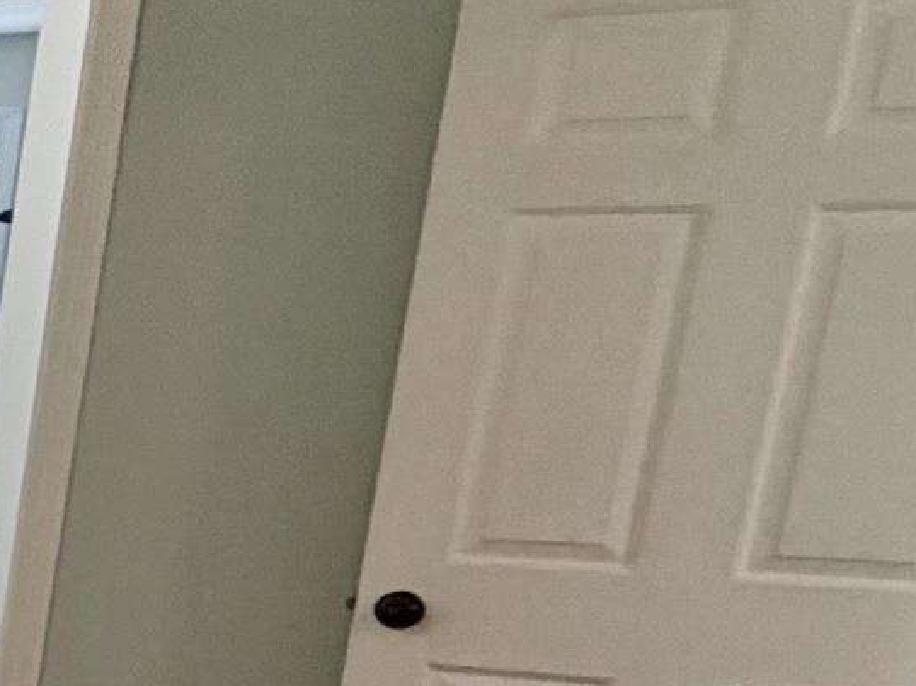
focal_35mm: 80
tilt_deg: -11.2
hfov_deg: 14.0
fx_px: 2116
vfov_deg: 17.8
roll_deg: -0.1
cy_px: 730
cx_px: -1411
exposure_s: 1/120
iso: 250
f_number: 2.2
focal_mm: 2.22
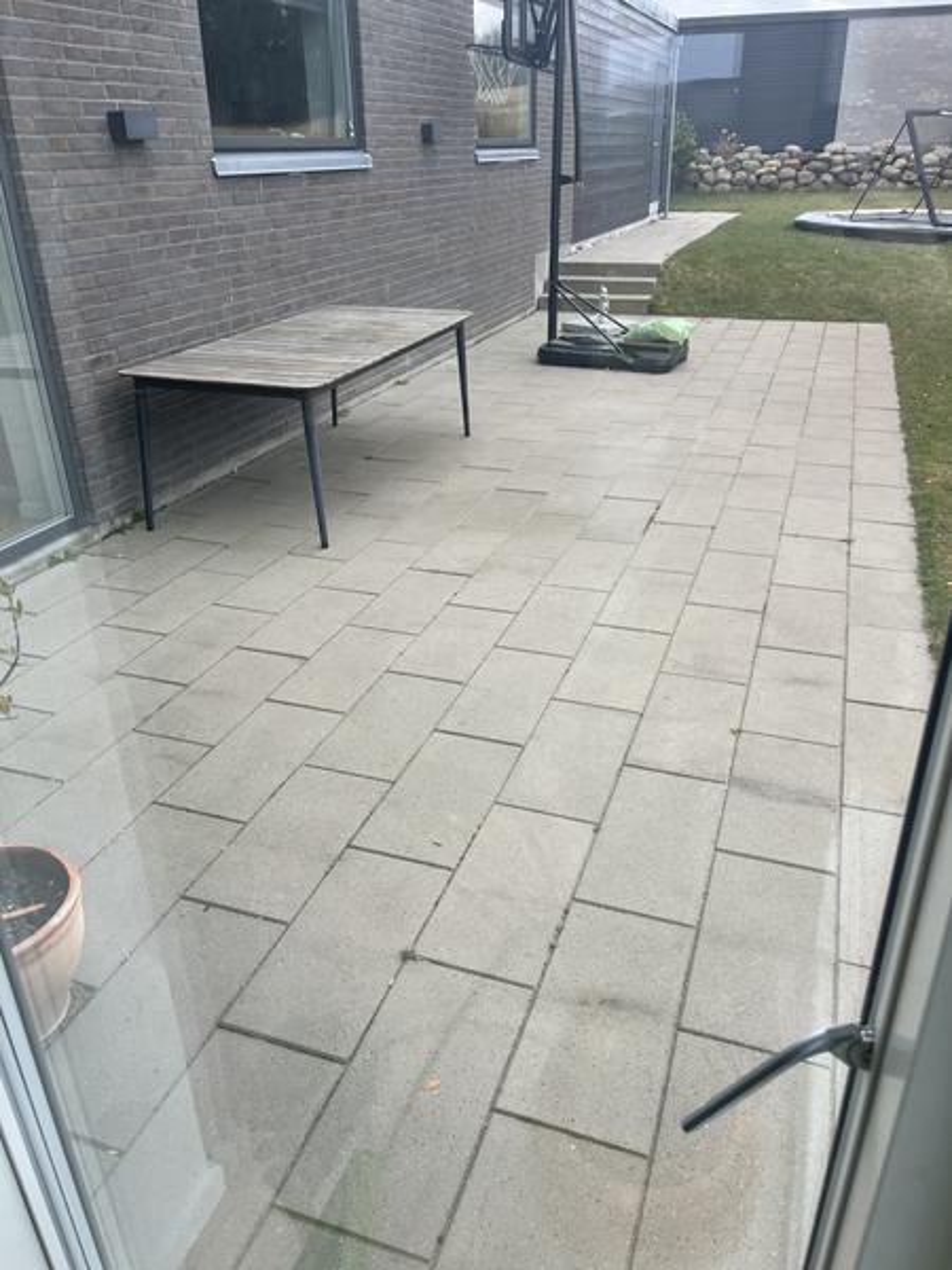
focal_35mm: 26
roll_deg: +1.8
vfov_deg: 67.3
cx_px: 476
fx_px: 953
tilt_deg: -28.6
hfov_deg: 53.1
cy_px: 635
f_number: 1.6
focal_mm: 5.1
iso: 50
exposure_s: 1/592
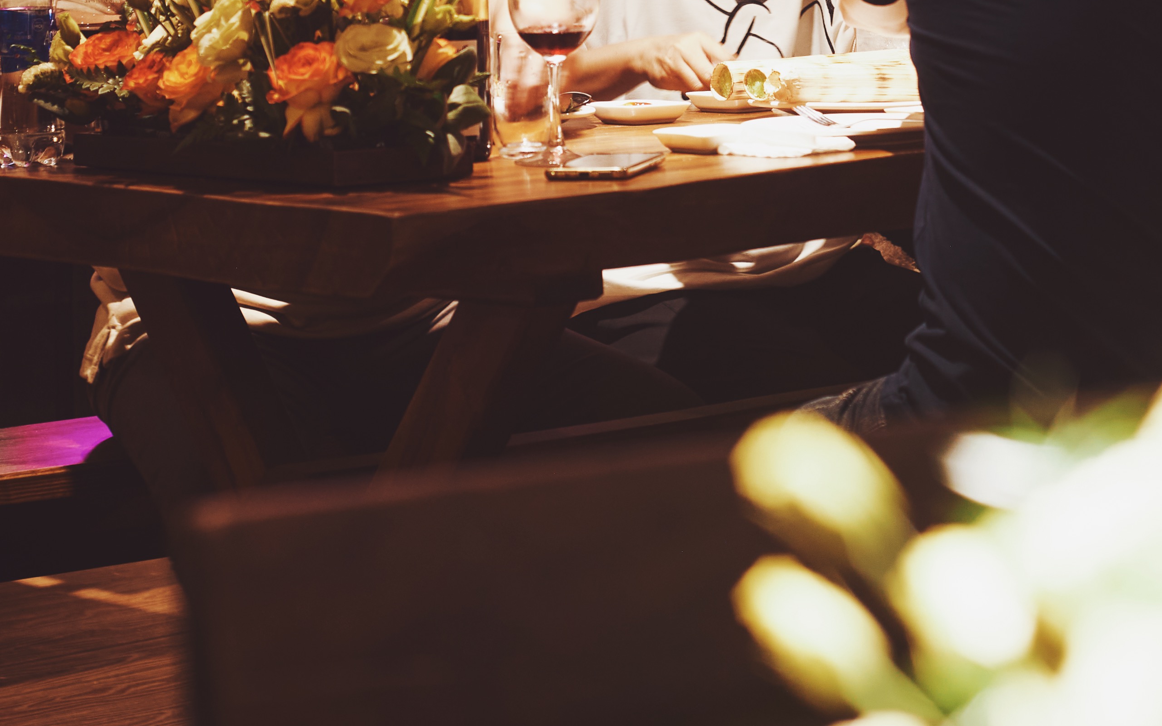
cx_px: 741
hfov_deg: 17.4
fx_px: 3800
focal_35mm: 120
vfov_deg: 10.7
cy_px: -148
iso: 250
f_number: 4
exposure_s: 1/13
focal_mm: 50
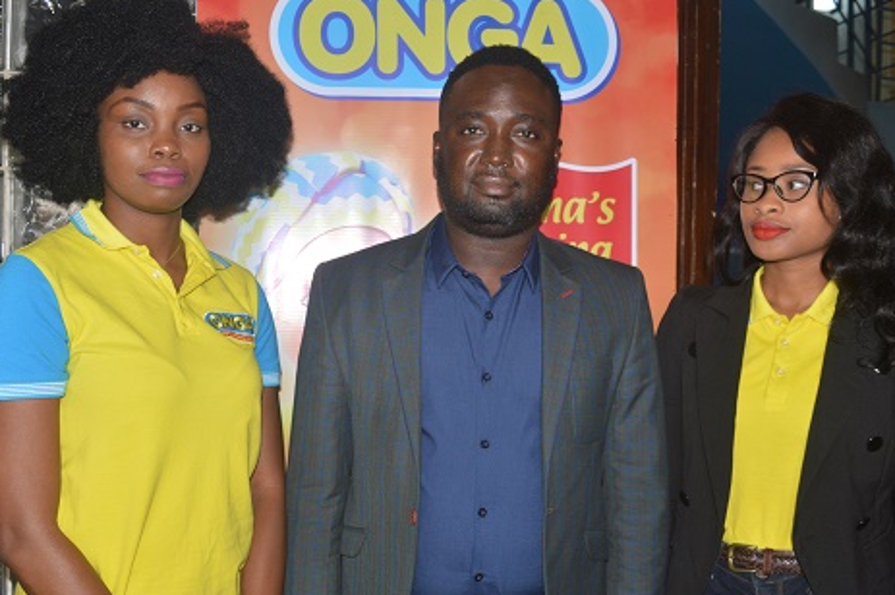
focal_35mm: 39
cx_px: 462
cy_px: 332
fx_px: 969
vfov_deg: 34.1
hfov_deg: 49.6
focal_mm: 20
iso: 200
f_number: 5
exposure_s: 1/50
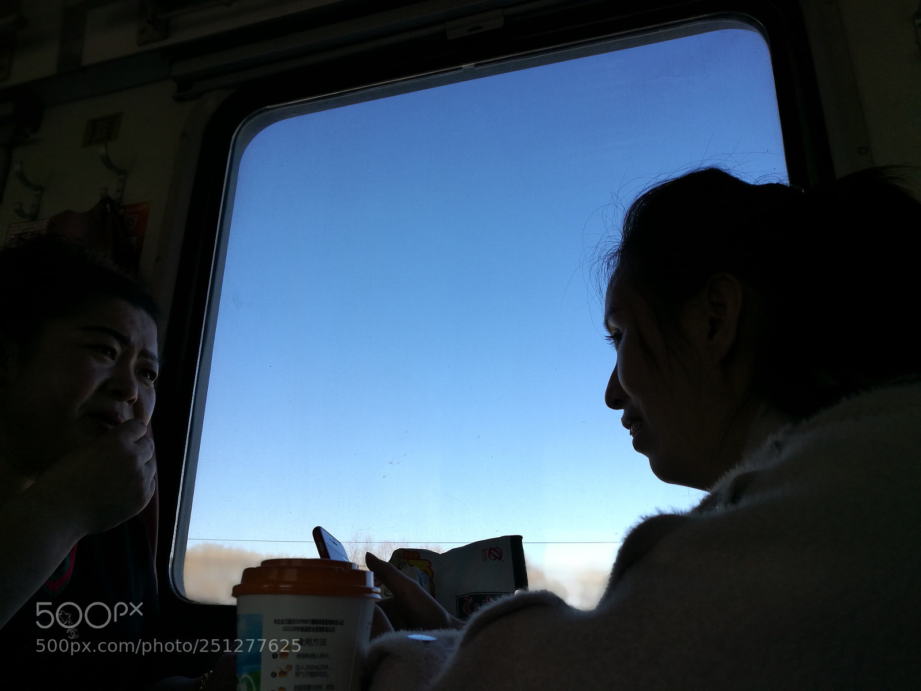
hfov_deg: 65.3
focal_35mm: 27
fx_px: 718
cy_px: 346
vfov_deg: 51.4
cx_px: 460
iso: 50
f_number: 4
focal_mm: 4.5
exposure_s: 1/597
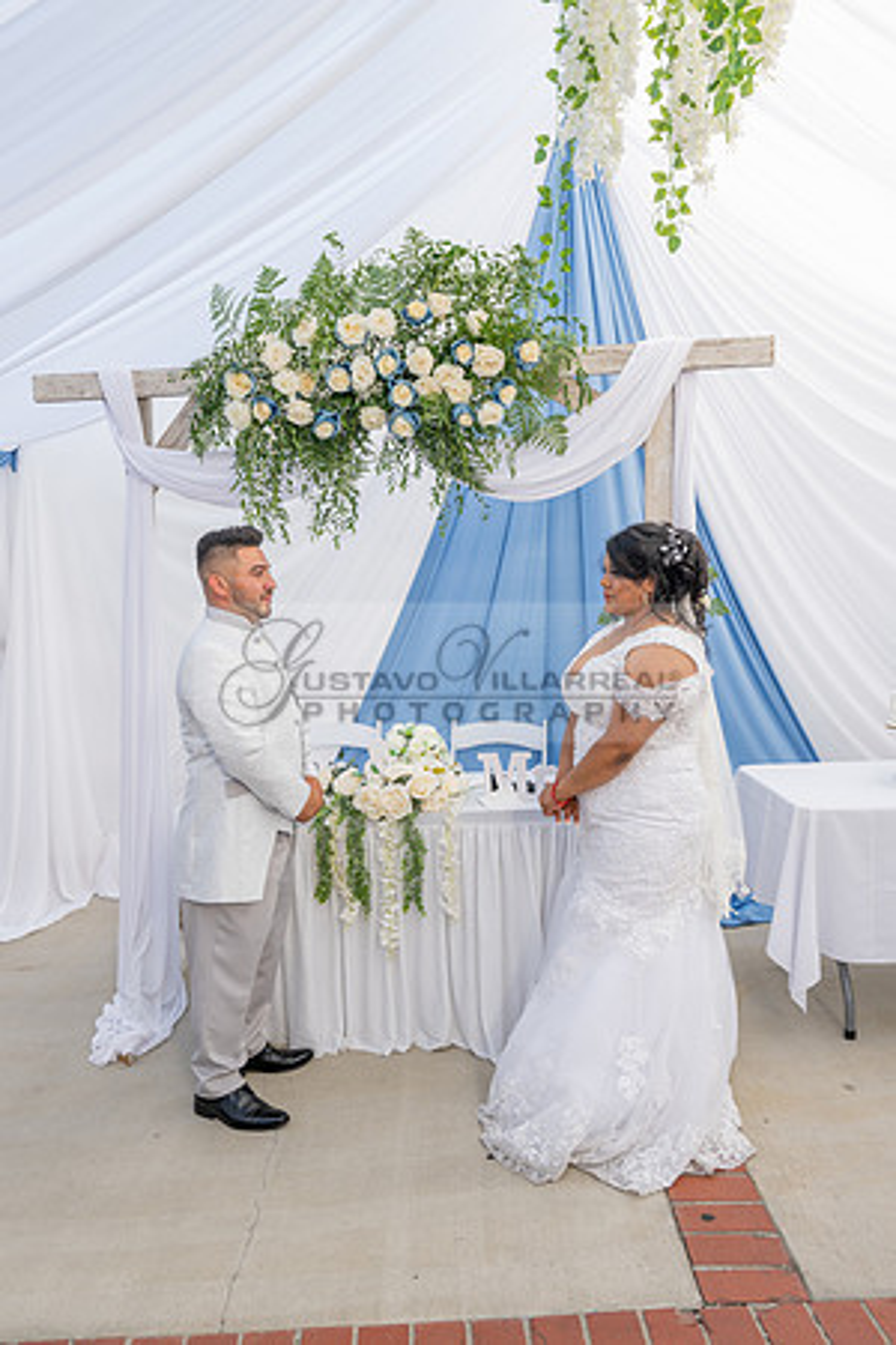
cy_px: 672
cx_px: 448
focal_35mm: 28
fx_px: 1045
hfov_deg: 46.4
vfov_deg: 65.5
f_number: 6.3
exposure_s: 1/125
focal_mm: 28
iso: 200
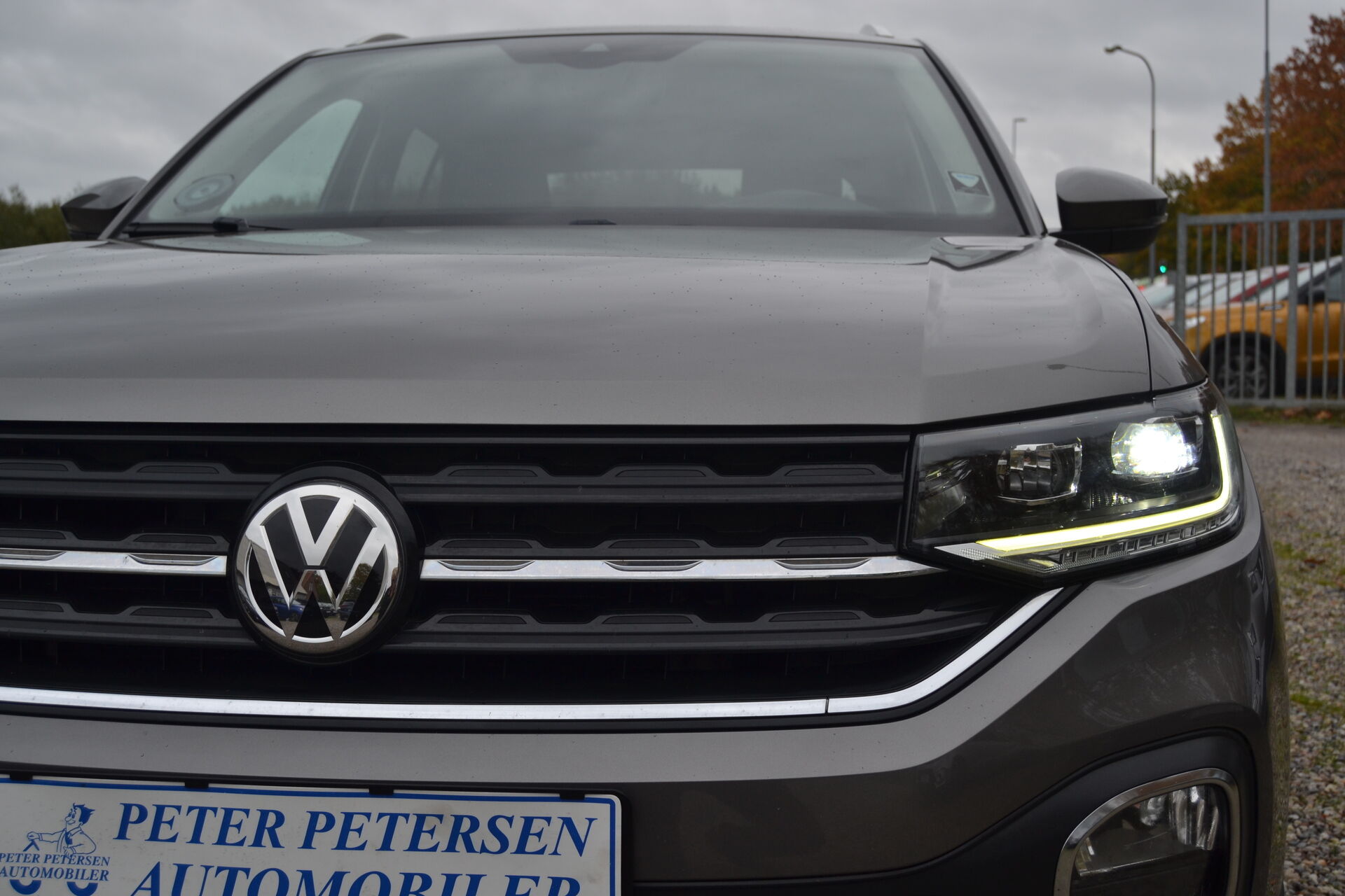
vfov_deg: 34.2
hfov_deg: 49.6
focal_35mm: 39
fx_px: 1457
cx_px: 672
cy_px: 448
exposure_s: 1/160
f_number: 6.3
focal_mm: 26
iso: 100
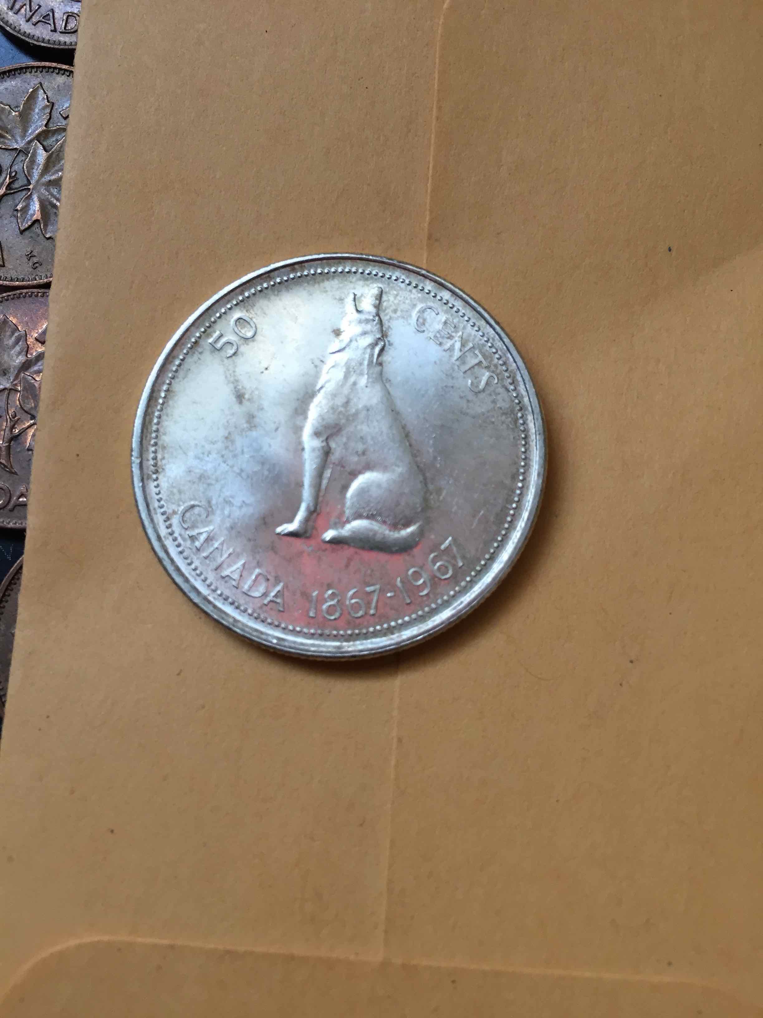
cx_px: 382
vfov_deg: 61.7
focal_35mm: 29
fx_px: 852
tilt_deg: -78.8
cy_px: 509
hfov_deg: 48.2
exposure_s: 1/30
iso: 64
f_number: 2.2
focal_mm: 4.15
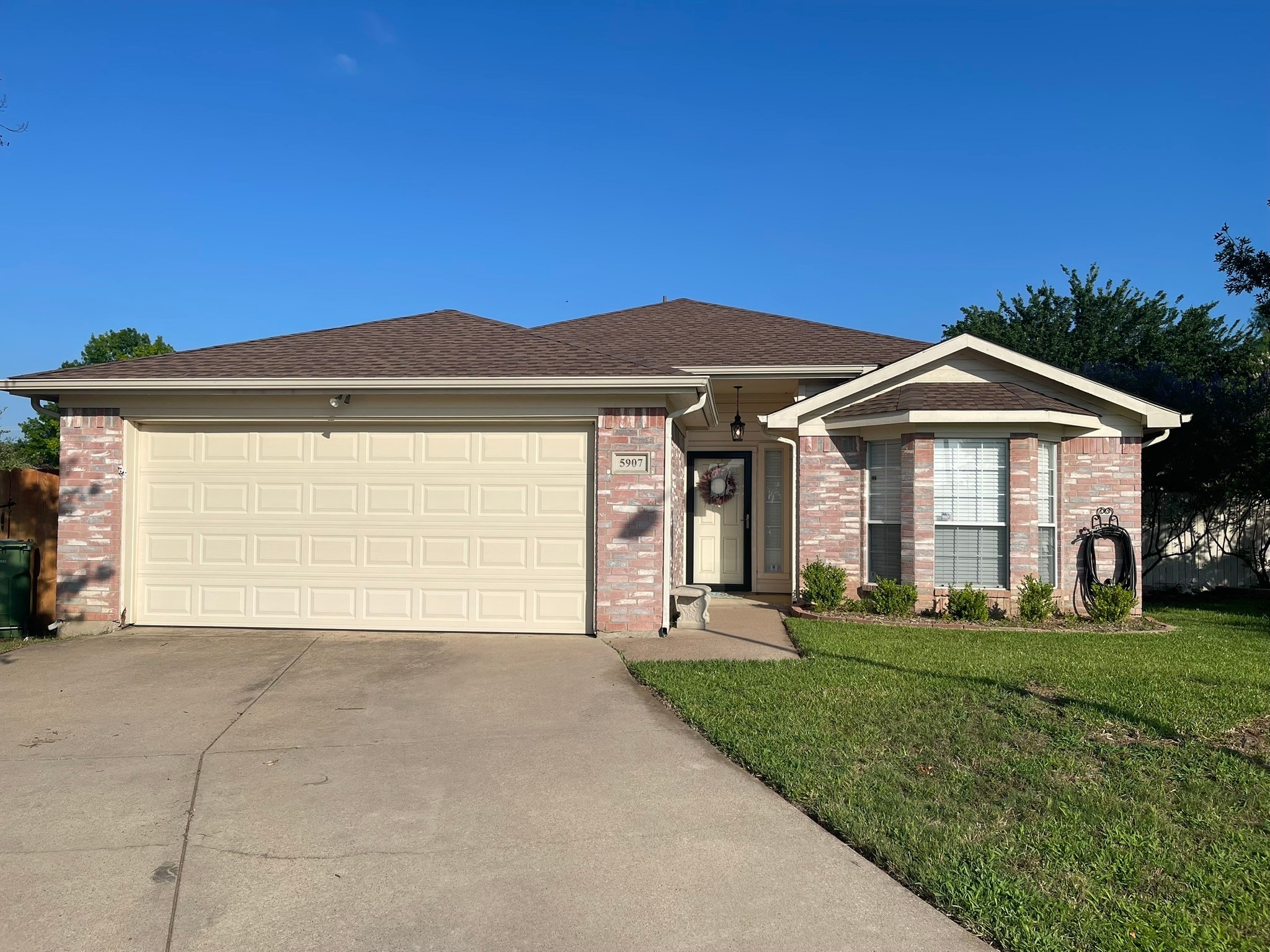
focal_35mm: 25
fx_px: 917
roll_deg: -0.5
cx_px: 635
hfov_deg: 69.4
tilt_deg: +1.6
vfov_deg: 54.9
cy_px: 476
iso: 32
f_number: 1.6
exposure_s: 1/5917
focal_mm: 5.1
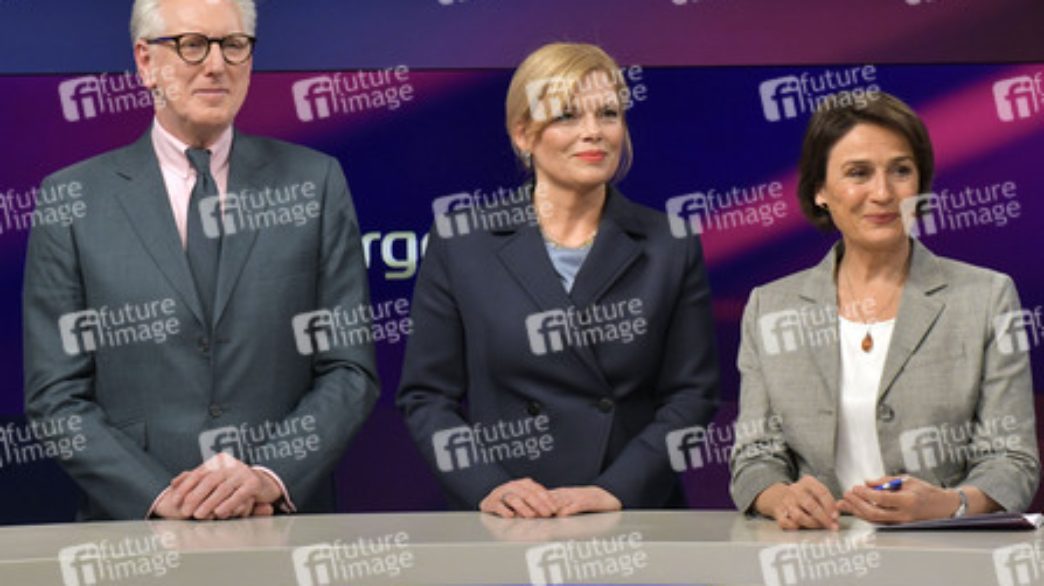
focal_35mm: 74
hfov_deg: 28.6
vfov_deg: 16.3
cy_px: 268
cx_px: 524
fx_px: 2048
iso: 2500
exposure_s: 1/250
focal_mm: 70
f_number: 6.3
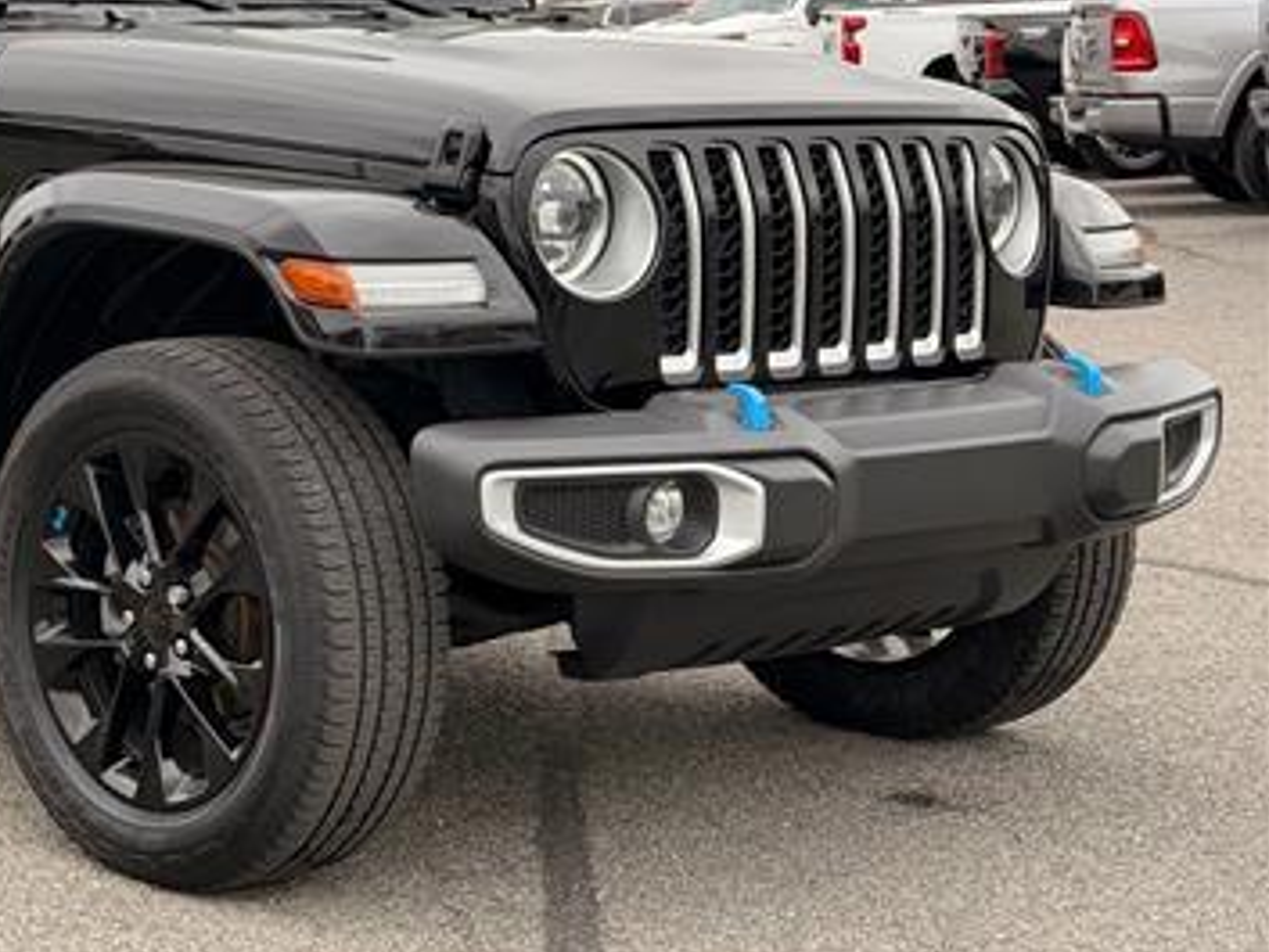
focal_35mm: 87
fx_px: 3190
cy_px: 338
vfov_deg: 17.0
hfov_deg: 22.0
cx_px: 122
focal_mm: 6.76
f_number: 1.78
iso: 80
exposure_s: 1/583
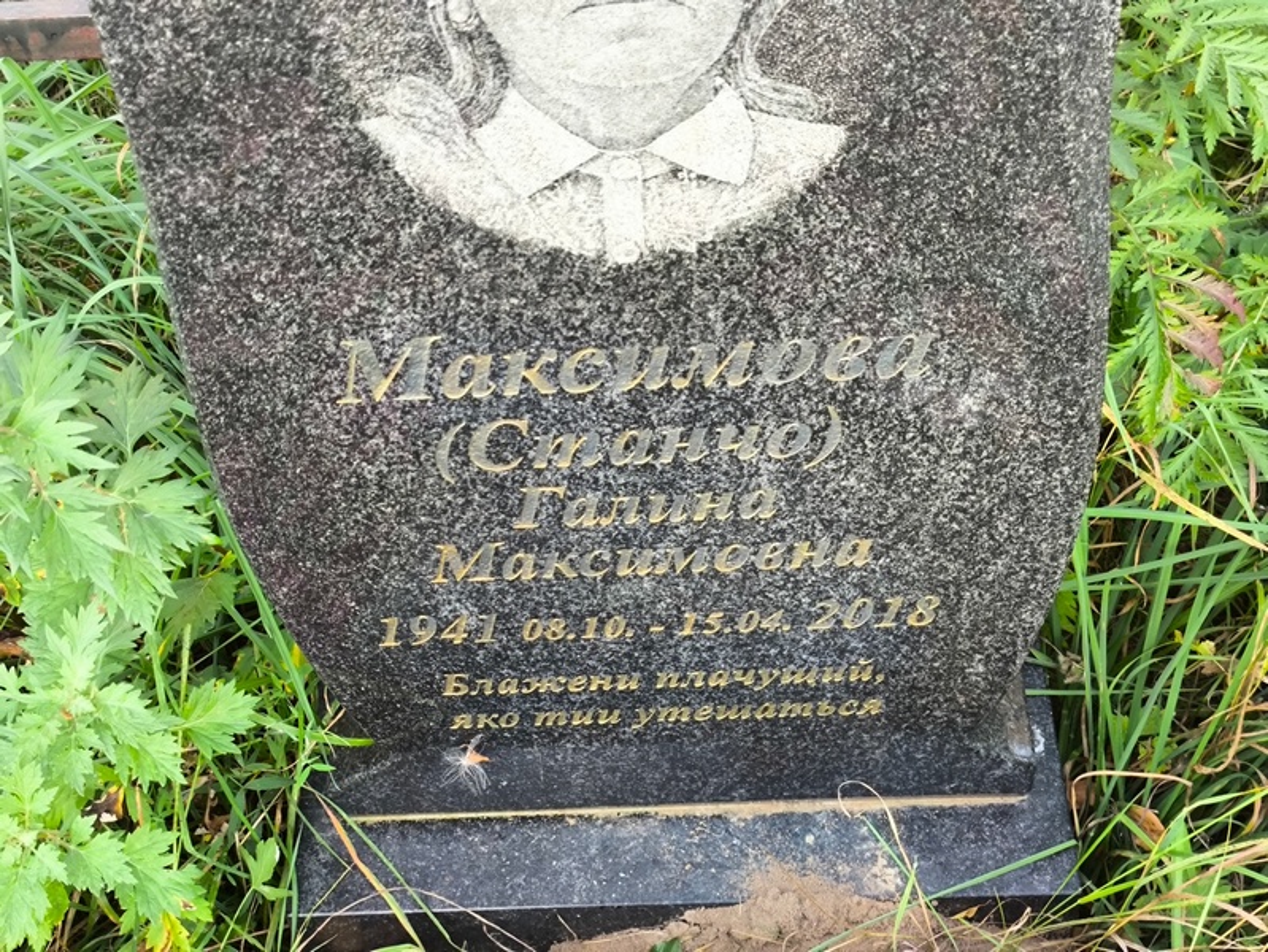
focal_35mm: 50
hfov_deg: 38.2
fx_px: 1832
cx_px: 634
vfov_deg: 29.1
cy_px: 476
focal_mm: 4.71
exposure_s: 1/60
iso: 100
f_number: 1.7
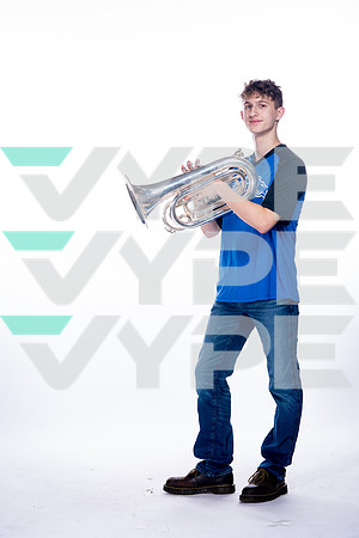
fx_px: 1615
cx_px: 180
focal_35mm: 108
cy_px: 269
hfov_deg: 12.7
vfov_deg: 18.9
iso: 800
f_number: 5.6
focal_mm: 108
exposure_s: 1/250
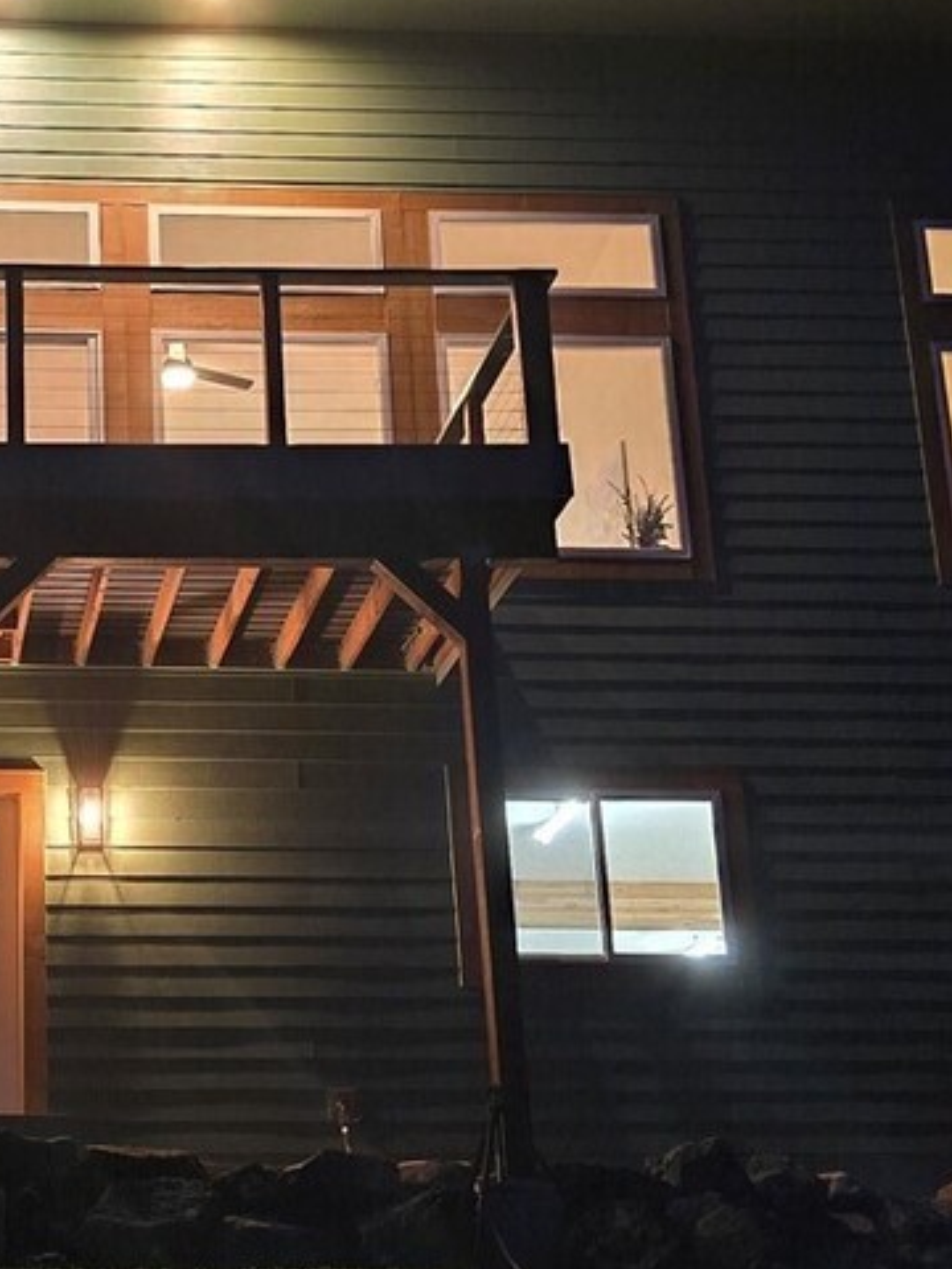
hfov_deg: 20.9
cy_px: 595
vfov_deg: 28.2
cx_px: 98
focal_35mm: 69
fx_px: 2530
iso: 1600
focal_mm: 6.3
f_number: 1.7
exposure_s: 1/40
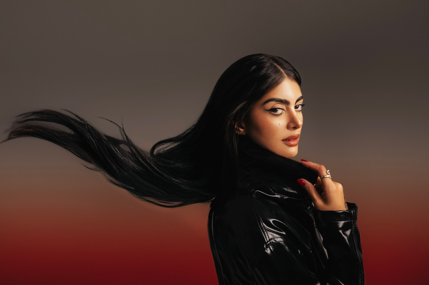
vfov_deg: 44.2
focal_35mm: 30
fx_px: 351
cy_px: 142
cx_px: 214
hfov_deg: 62.8
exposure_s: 1/200
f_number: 10
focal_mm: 29.5
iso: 100
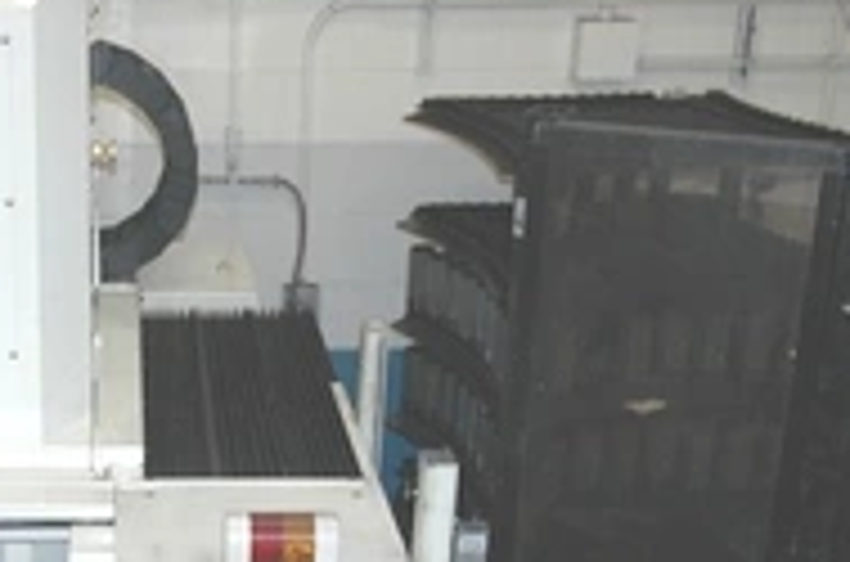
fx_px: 1649
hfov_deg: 27.1
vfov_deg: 18.9
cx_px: -27
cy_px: 531
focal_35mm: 70
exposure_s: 1/60
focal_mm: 22
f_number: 3.8
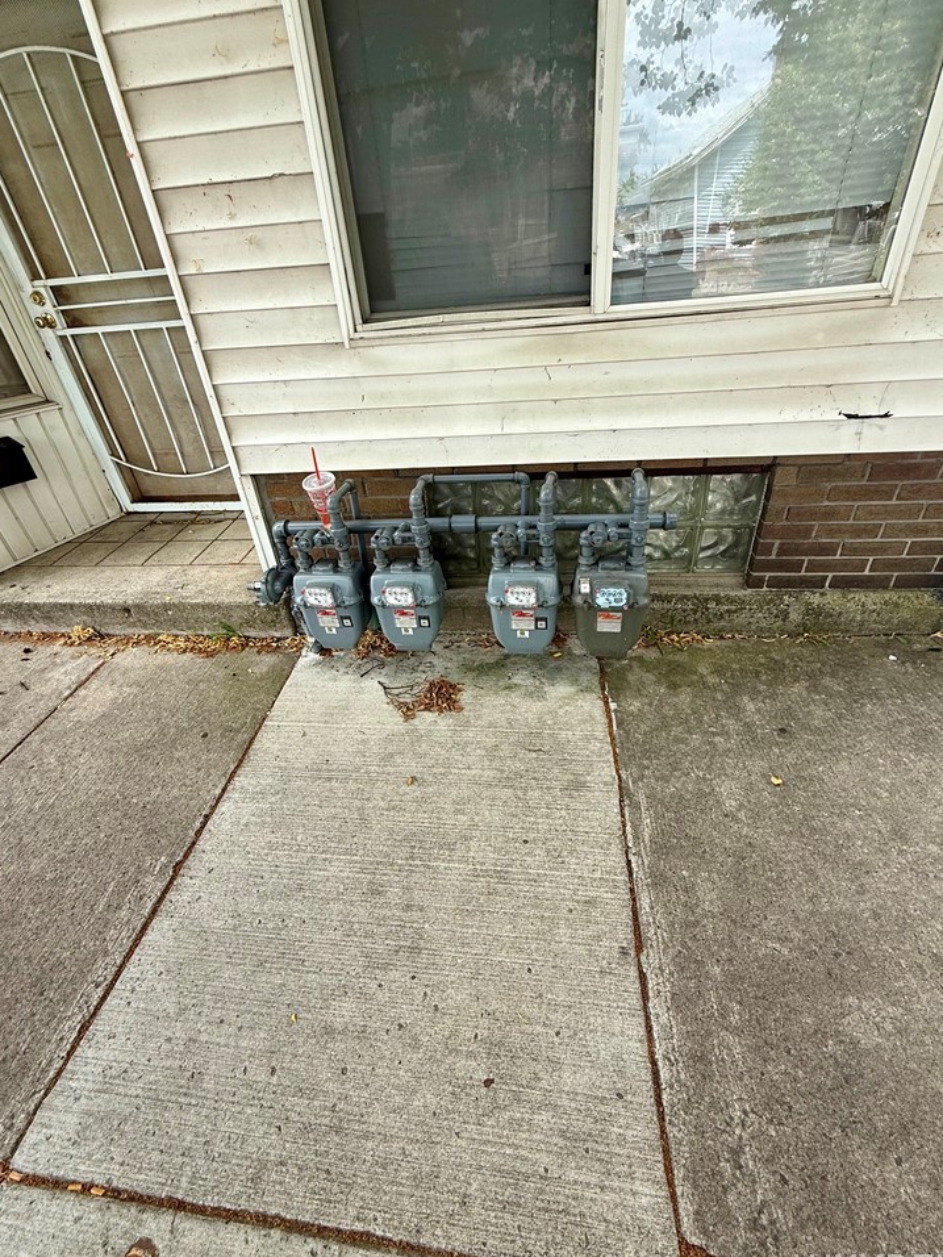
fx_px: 545
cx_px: 473
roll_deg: +4.0
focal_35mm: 15
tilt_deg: -33.4
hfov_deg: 81.7
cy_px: 626
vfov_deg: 98.2
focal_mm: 2.22
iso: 50
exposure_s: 1/338
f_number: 2.2
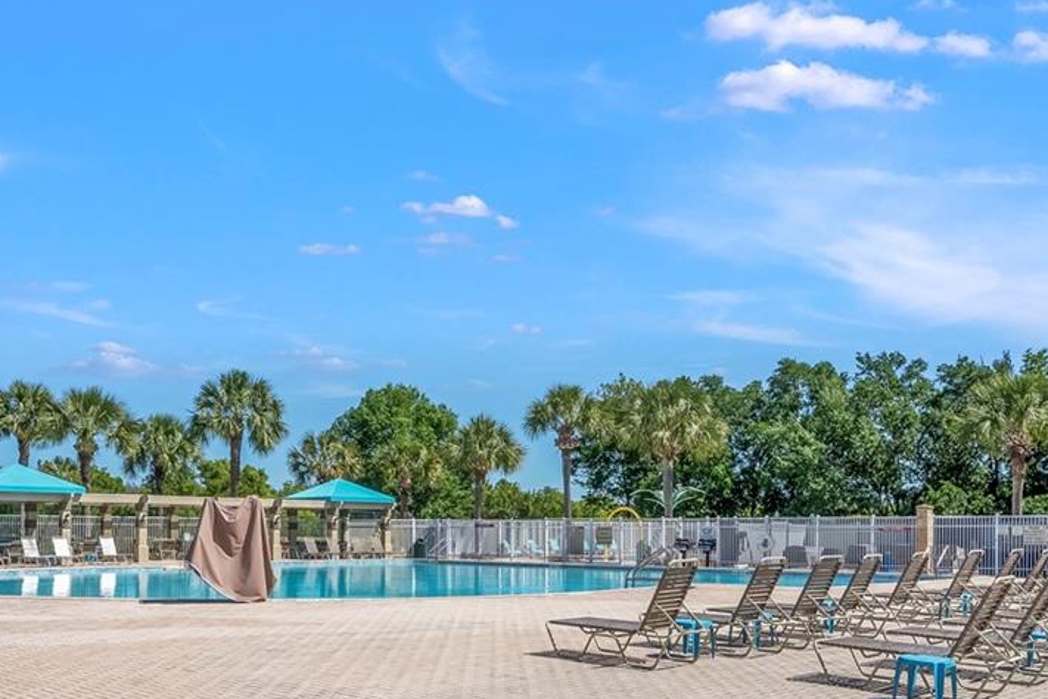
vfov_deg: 35.7
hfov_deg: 53.1
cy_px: 557
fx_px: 1048
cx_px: 485
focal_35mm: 36
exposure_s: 1/8000
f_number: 8
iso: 400
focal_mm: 16
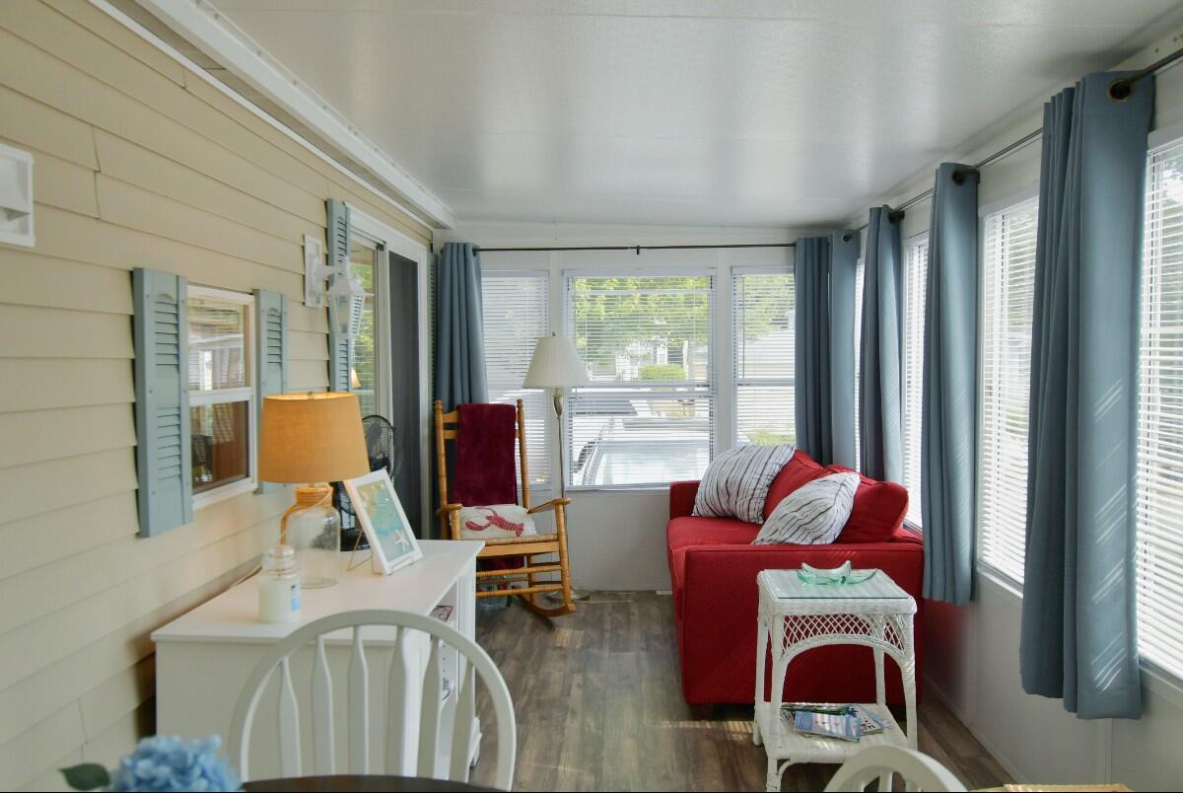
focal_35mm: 30
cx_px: 592
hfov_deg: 61.9
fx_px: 987
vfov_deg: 43.7
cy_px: 396
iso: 200
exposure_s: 1/500
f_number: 3.5
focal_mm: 15
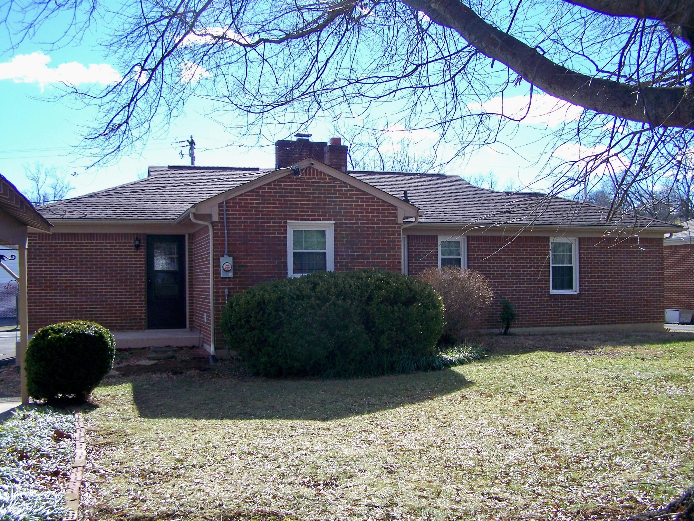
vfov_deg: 37.7
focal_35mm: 38
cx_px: 347
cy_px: 260
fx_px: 762
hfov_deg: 49.0
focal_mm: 6.3
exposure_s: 1/500
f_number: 2.8
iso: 64
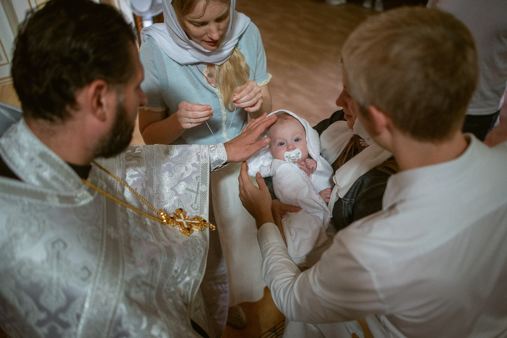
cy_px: 182
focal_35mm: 30
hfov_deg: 61.5
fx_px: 426
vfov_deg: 43.3
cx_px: 273
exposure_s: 1/250
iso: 640
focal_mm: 28
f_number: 1.8
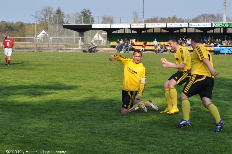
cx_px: 116
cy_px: 77
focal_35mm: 105
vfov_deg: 13.0
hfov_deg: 19.5
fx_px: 676
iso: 800
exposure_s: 1/1000
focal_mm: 70
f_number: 8
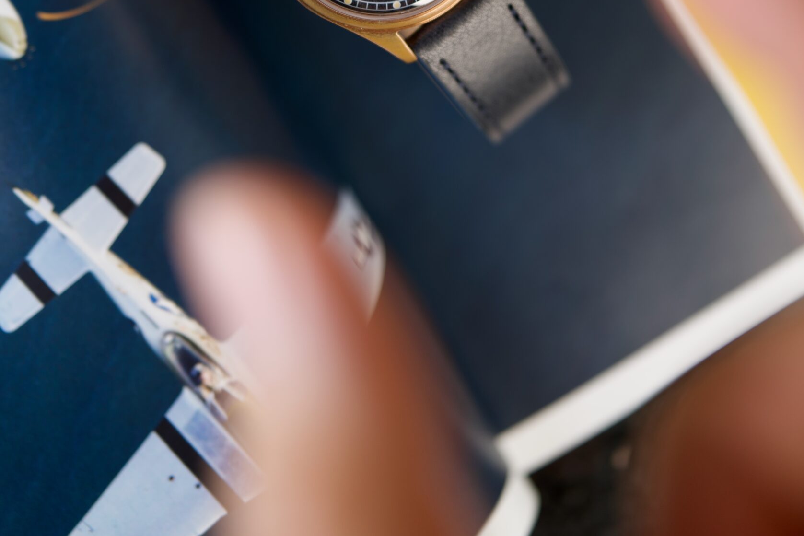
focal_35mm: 58
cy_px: -65
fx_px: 1295
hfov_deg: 34.5
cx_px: 402
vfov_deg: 22.0
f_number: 2.8
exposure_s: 1/80
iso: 125
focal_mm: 38
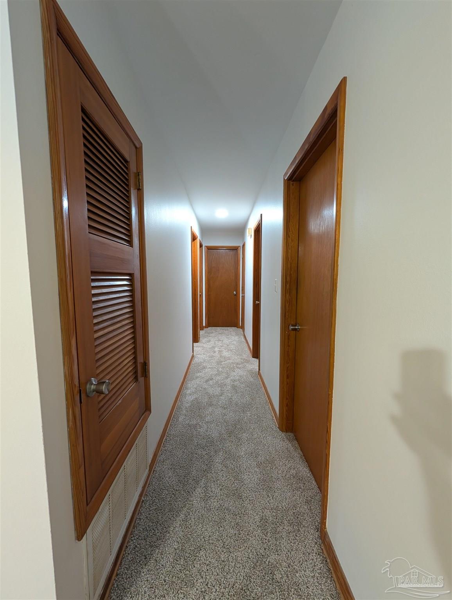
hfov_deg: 94.6
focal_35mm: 12
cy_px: 300
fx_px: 208
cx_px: 226
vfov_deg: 110.5
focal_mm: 2.02
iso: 267
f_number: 1.7
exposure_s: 1/24
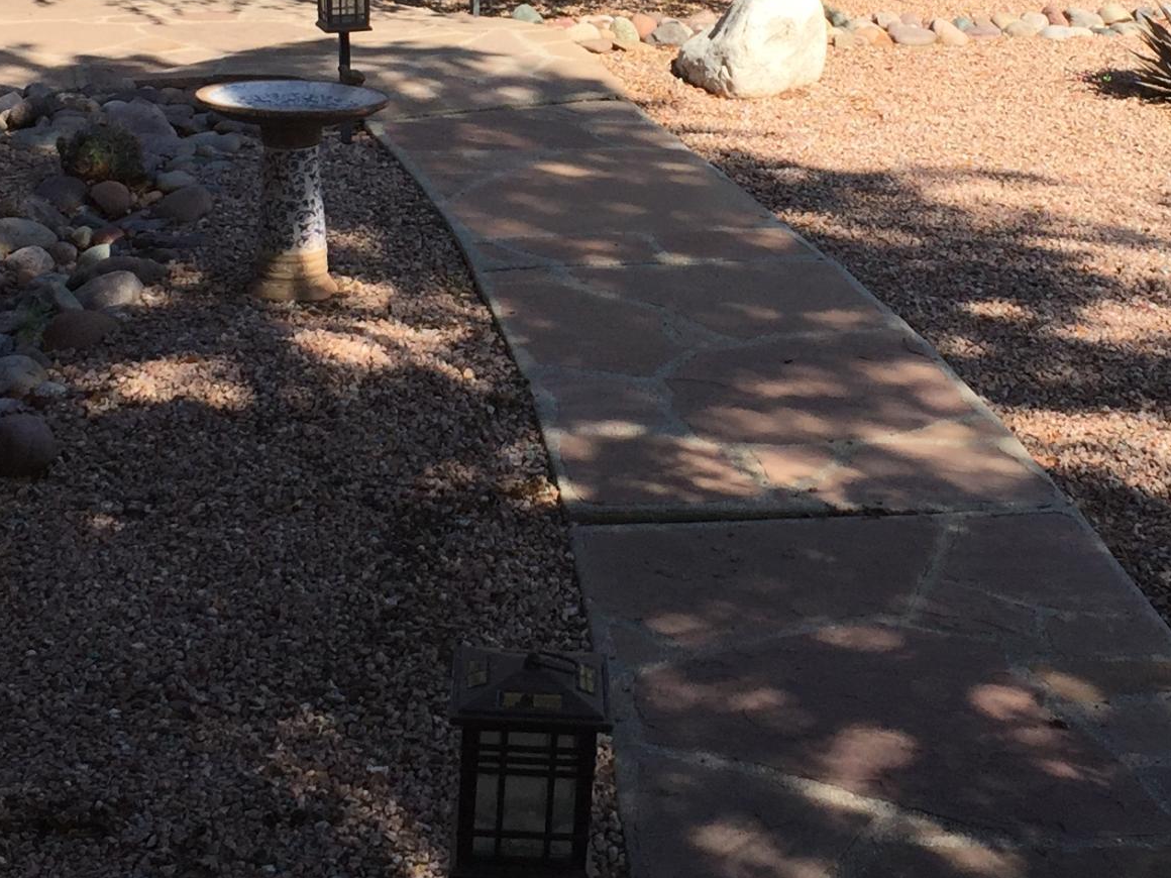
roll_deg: -3.0
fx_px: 2537
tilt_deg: -10.5
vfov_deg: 19.3
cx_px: 637
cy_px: 77
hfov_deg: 26.0
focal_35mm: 75
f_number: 2.2
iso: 32
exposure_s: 1/1522
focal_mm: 4.15
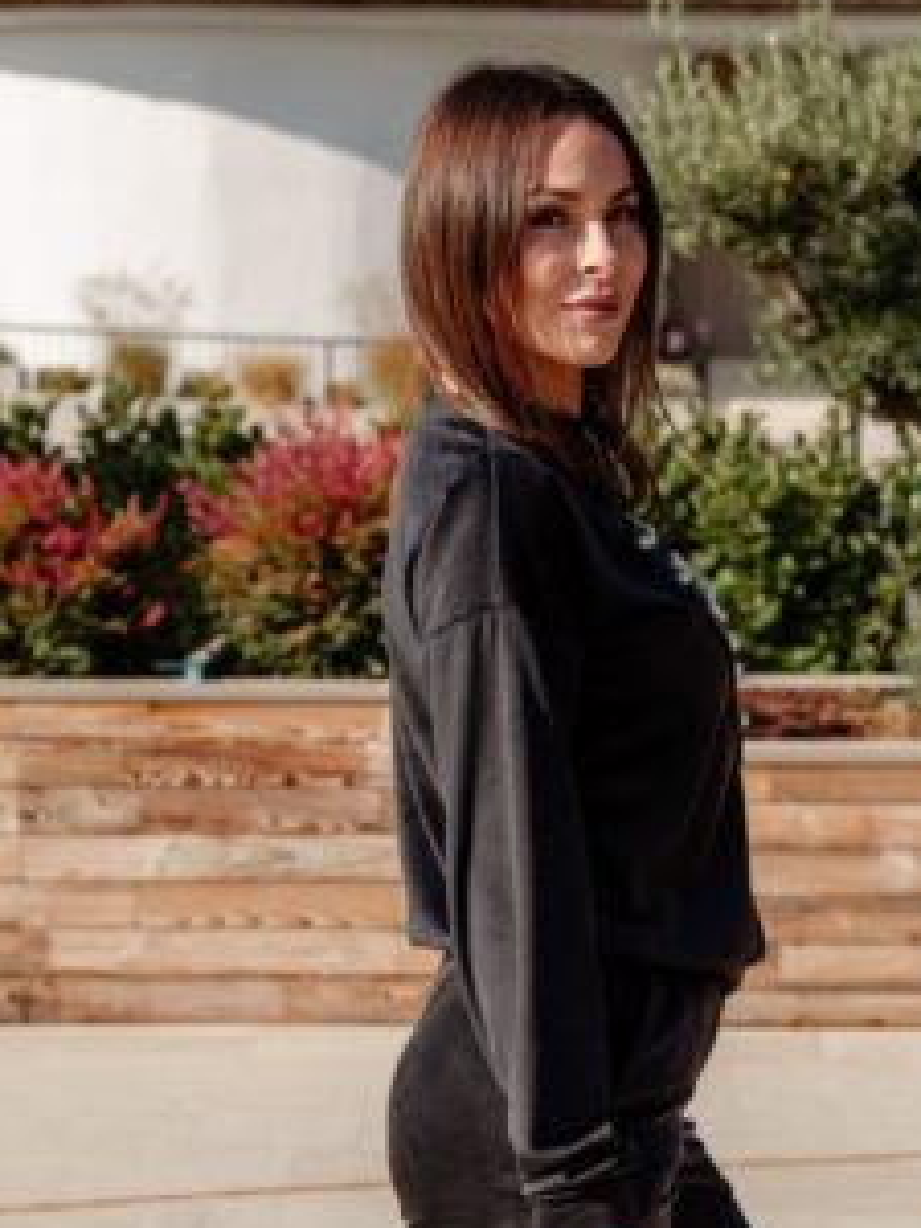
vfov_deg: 14.5
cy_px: 948
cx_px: 647
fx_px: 4789
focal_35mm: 135
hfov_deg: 11.0
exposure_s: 1/640
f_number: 5
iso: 100
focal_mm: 55
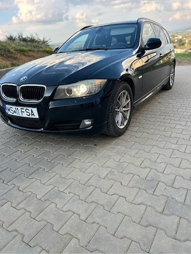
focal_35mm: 26
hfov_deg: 53.1
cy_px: 127
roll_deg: +6.0
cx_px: 96
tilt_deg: -23.4
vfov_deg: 67.3
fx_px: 191
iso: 50
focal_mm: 5.7
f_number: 1.5
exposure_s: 1/511
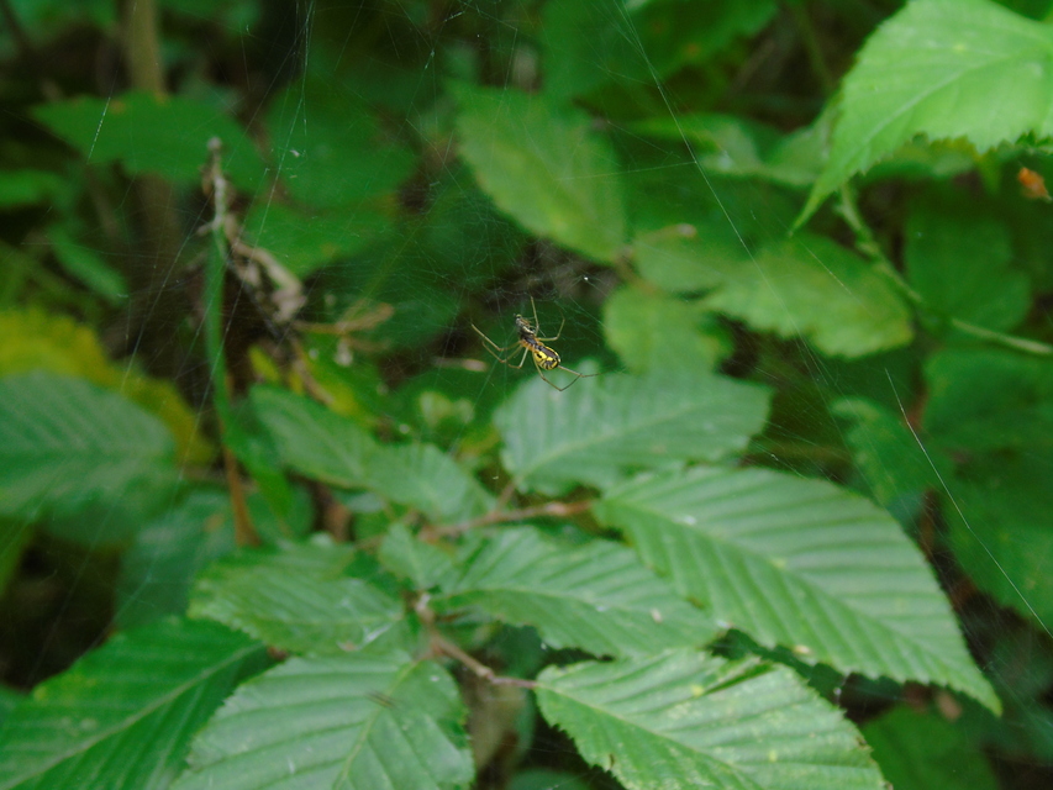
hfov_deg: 23.8
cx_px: 526
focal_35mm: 82
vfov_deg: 18.0
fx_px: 2495
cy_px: 395
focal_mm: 15
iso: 100
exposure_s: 1/30
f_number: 4.1
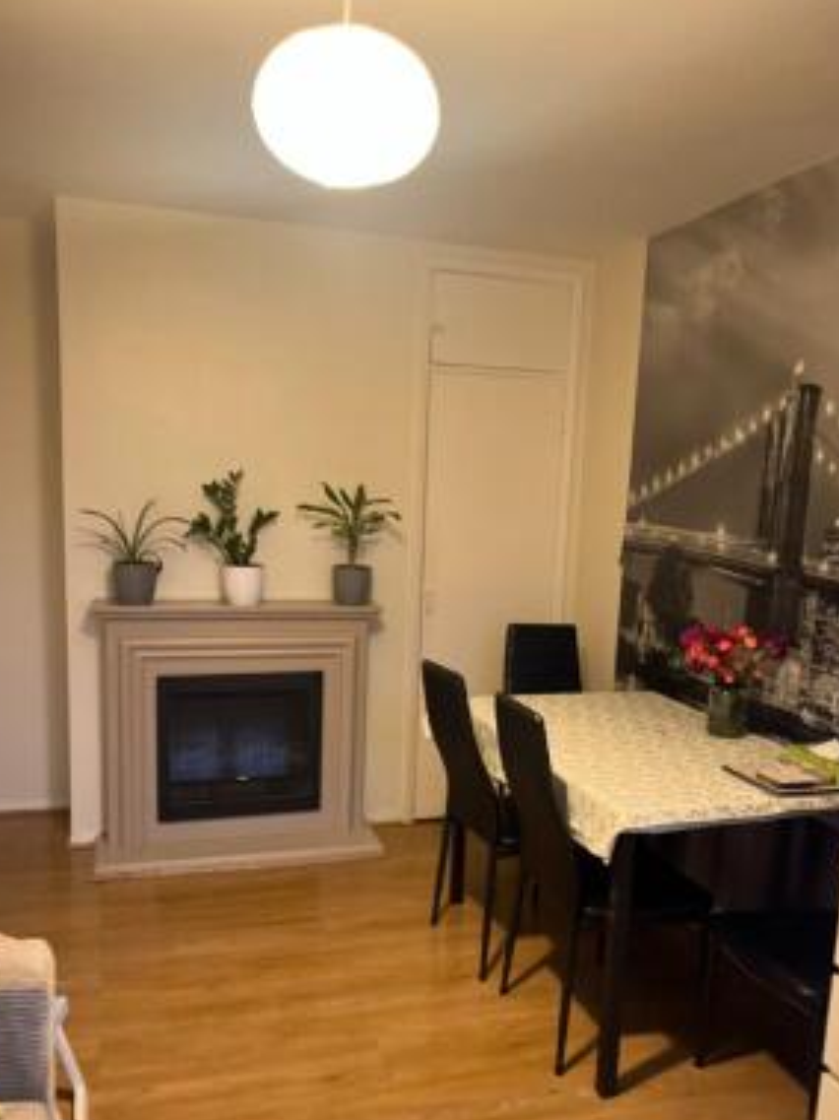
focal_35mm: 30
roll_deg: -1.3
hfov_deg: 46.8
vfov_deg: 59.8
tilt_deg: -9.1
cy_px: 631
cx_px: 437
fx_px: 970
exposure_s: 1/33
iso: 400
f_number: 1.6
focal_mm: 5.1
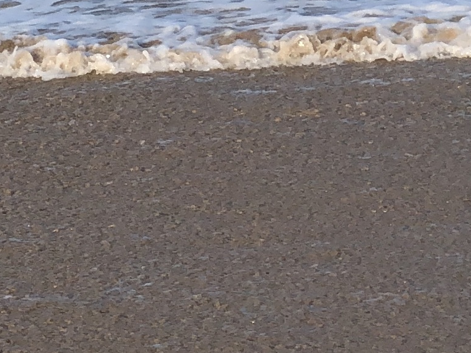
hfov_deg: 7.1
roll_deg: +0.7
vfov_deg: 5.4
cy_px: -393
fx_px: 3687
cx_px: -375
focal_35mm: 271
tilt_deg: -0.9
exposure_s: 1/666
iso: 16
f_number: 2.4
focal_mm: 6
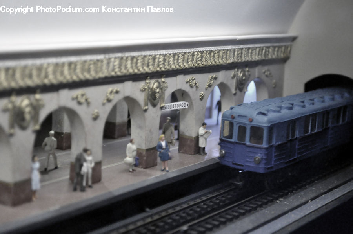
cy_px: 117
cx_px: 176
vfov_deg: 18.9
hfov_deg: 28.1
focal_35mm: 72
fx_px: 705
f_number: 5.3
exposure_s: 1/40
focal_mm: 48
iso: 2200
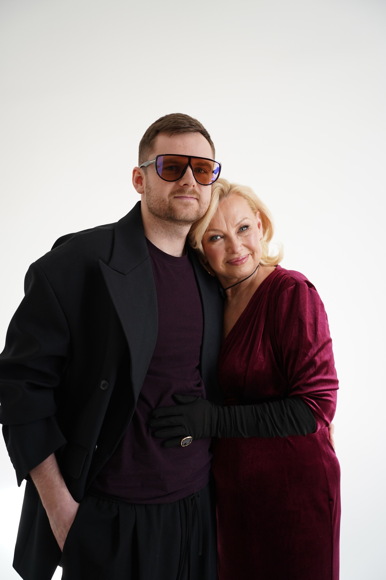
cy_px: 290
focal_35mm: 42
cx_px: 193
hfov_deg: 31.9
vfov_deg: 46.4
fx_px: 675
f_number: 3.2
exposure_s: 1/250
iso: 500
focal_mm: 42
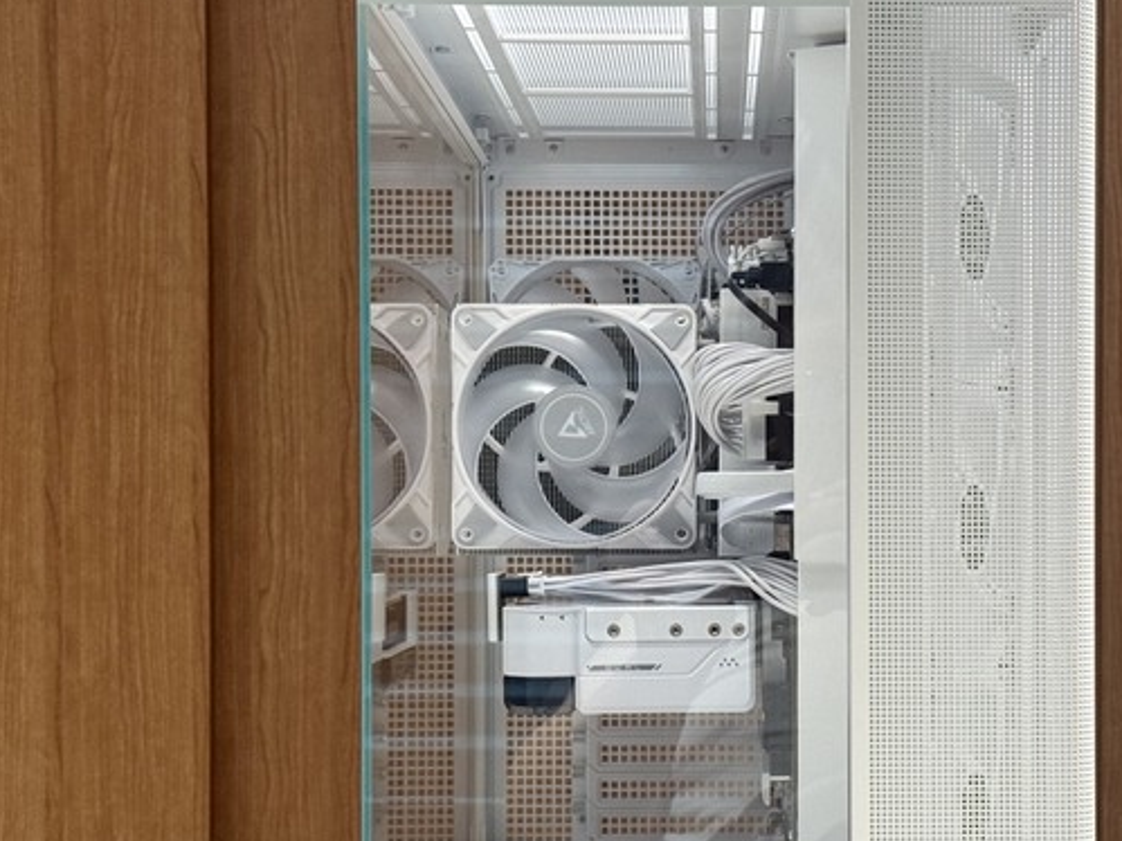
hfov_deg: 25.8
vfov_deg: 19.6
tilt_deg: -0.4
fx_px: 2430
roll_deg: -0.1
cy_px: 534
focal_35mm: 75
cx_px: 755
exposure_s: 1/35
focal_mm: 6.76
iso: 320
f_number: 1.78
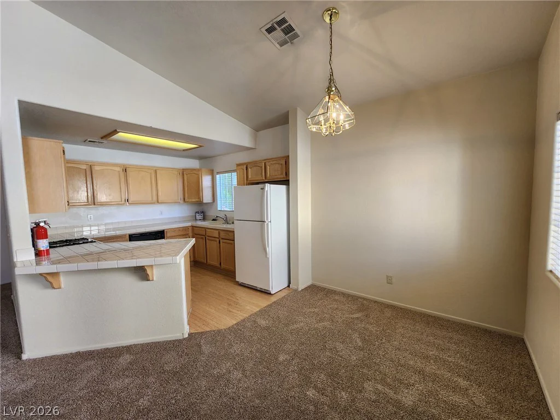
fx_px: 210
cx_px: 280
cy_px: 210
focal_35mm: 13
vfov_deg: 89.9
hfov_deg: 106.2
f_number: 2.2
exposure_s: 1/60
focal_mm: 2.2
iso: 80
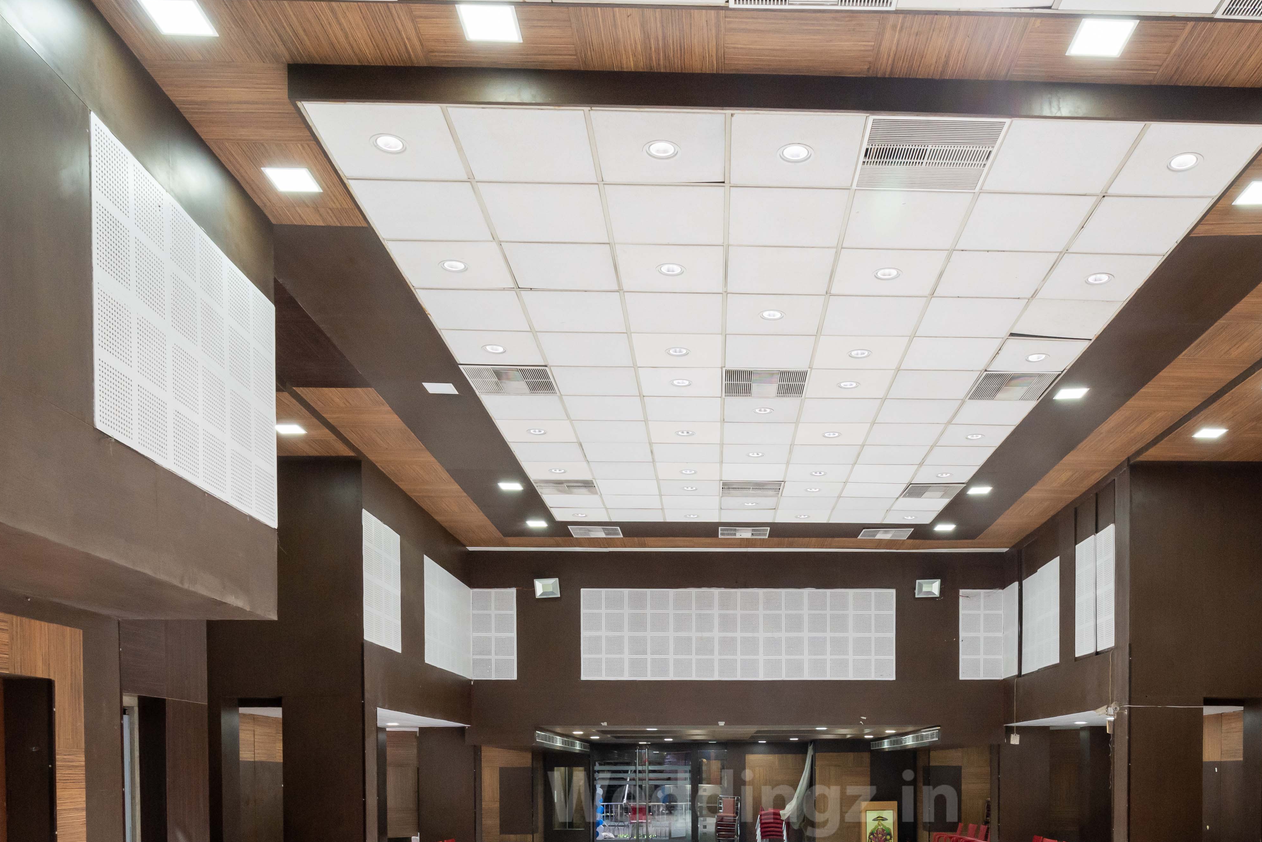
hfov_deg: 58.3
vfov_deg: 37.6
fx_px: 1122
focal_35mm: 32
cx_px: 753
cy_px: 803
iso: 1250
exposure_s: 1/80
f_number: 8
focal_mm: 16
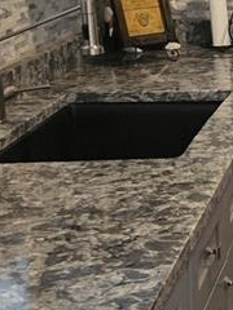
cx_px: 524
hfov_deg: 11.2
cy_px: 93
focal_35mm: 115
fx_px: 1032
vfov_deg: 17.1
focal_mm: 5.4
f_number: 1.8
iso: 640
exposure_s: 1/120
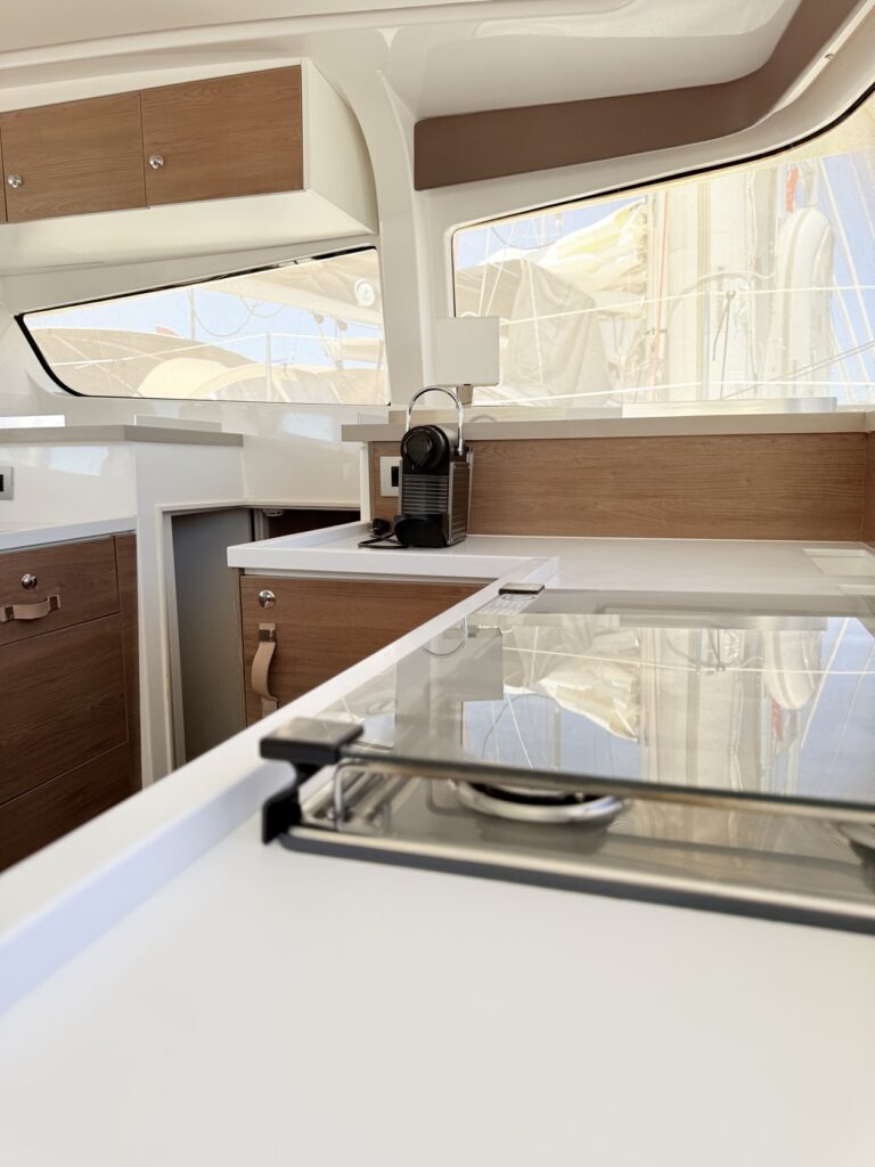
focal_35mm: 24
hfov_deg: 56.8
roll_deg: -1.3
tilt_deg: -8.1
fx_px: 809
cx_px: 438
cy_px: 584
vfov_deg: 71.6
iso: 80
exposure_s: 1/481
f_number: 1.78
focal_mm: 6.76
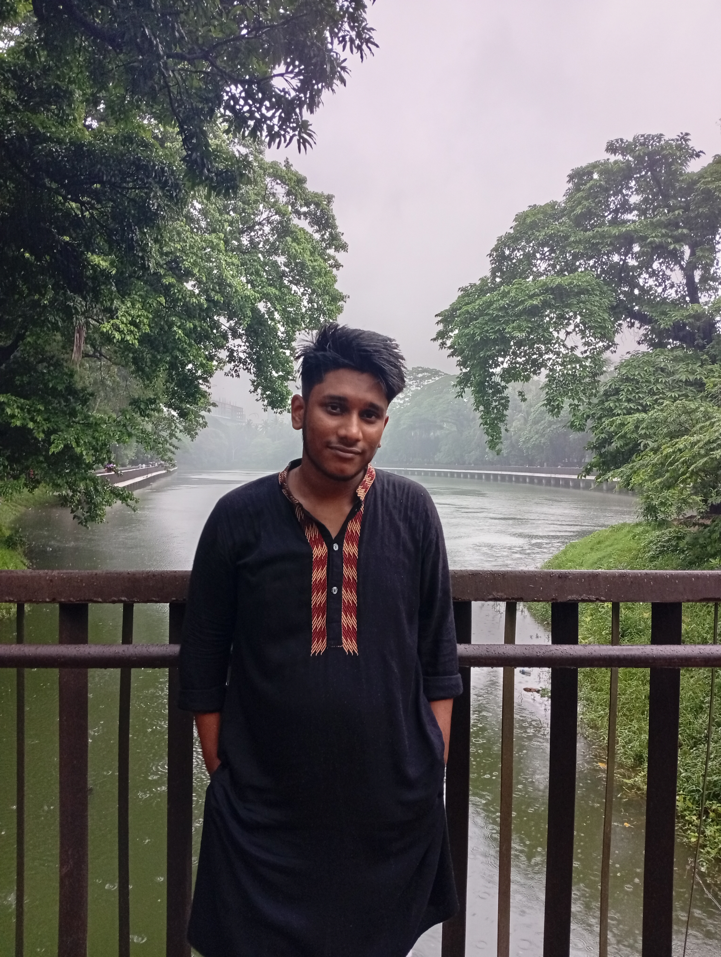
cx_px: 360
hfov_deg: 51.5
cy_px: 478
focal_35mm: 27
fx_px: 748
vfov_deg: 65.2
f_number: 1.8
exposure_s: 1/30
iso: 315
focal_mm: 3.98
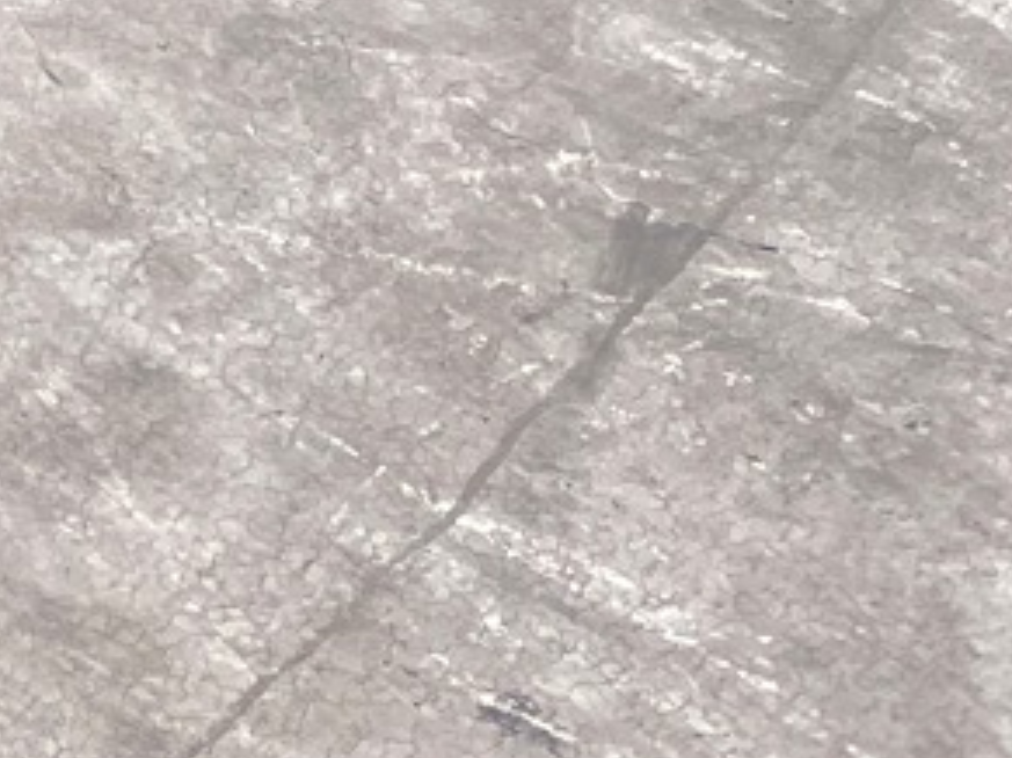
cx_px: -1892
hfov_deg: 9.8
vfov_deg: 8.0
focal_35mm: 161
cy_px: -1460
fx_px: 4705
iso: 32
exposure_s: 1/2132
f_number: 1.6
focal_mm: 4.2
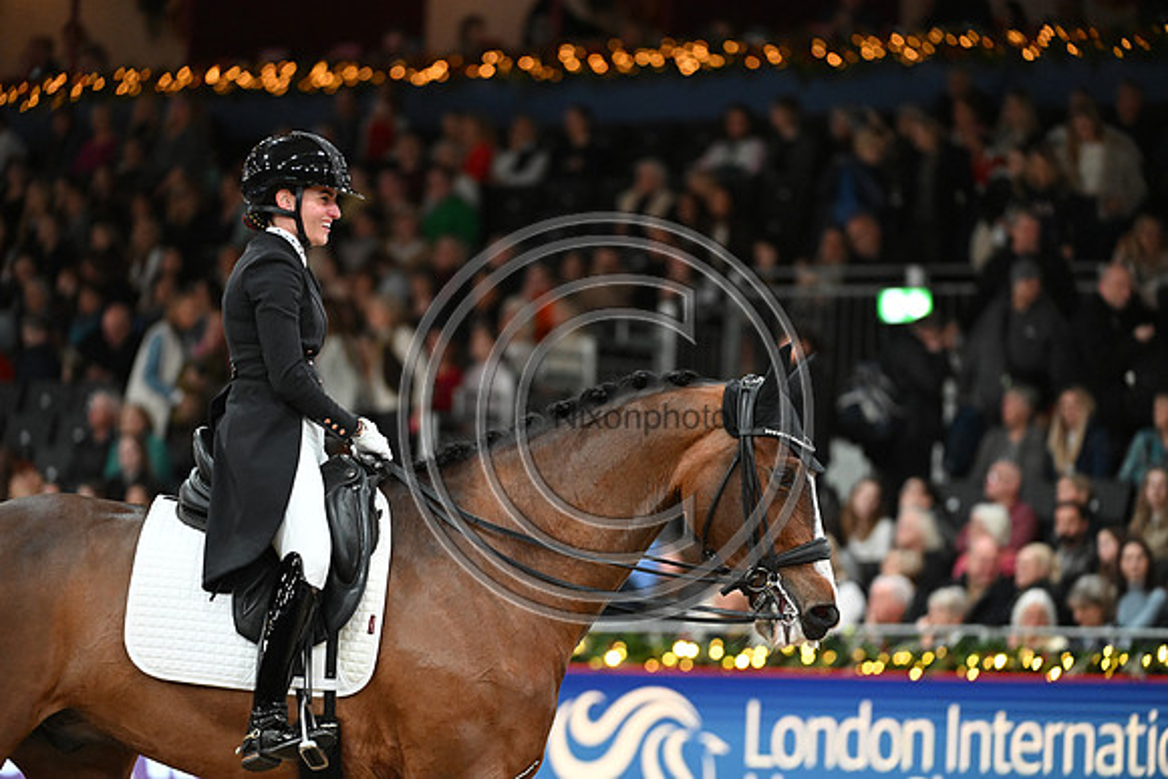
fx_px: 7788
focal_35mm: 240
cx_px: 584
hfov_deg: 8.6
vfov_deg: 5.7
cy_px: 390
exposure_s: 1/640
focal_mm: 240
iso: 6400
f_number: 4
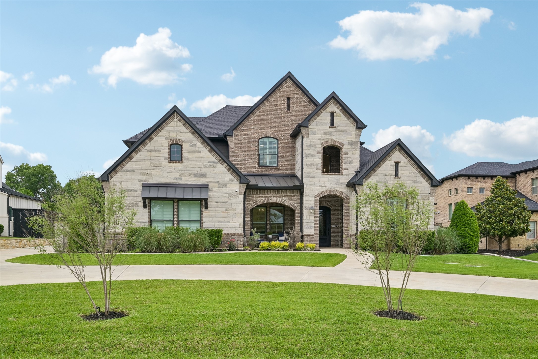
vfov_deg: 43.6
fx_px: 448
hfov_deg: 61.9
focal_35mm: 30
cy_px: 180
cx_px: 269
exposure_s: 1/250
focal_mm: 30
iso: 400
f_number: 8
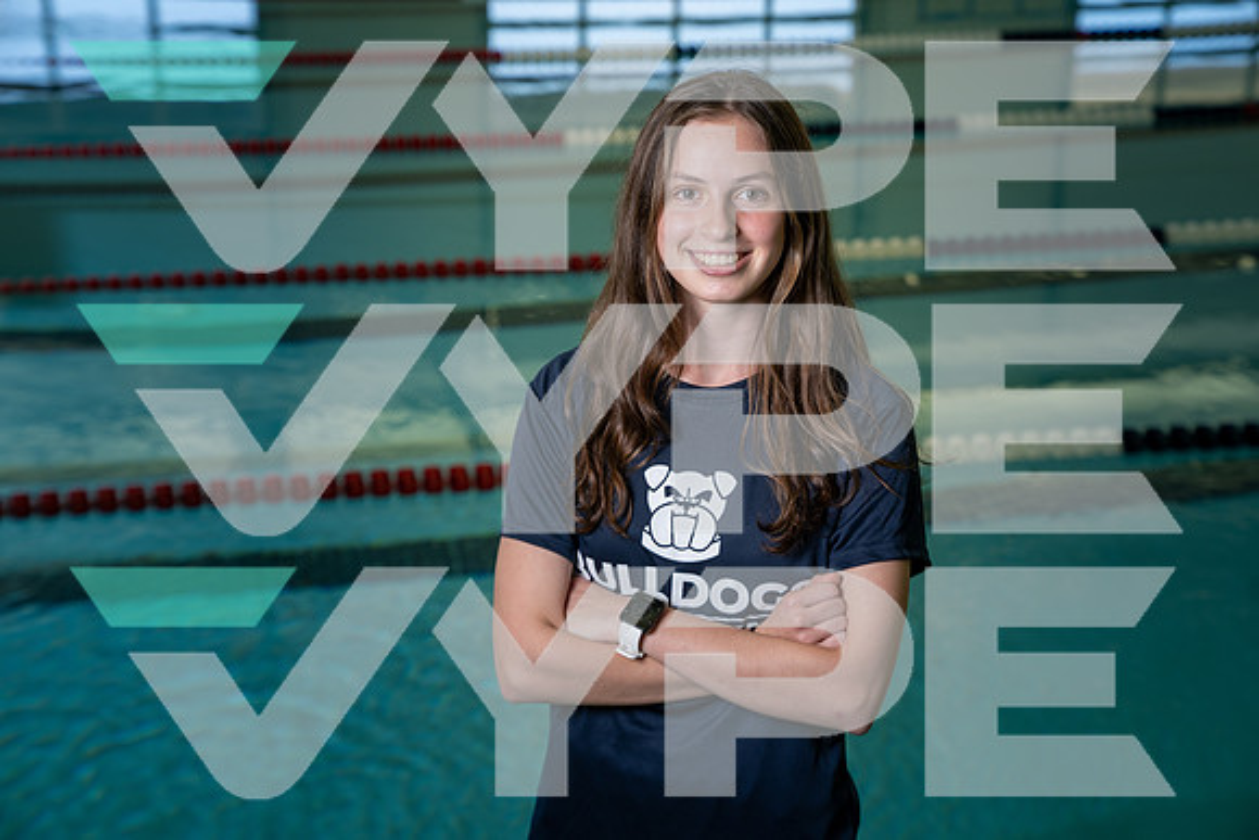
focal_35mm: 69
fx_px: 2414
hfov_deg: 29.2
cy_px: 420
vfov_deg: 19.7
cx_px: 630
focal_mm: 69
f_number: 4.5
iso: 200
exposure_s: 1/250
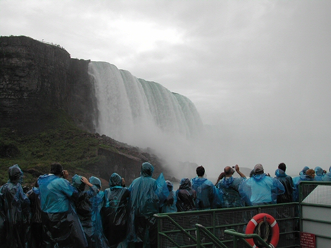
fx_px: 363
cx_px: 166
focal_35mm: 38
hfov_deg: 49.0
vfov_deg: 37.7
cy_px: 124
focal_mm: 8
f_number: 7.6
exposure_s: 1/231
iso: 100
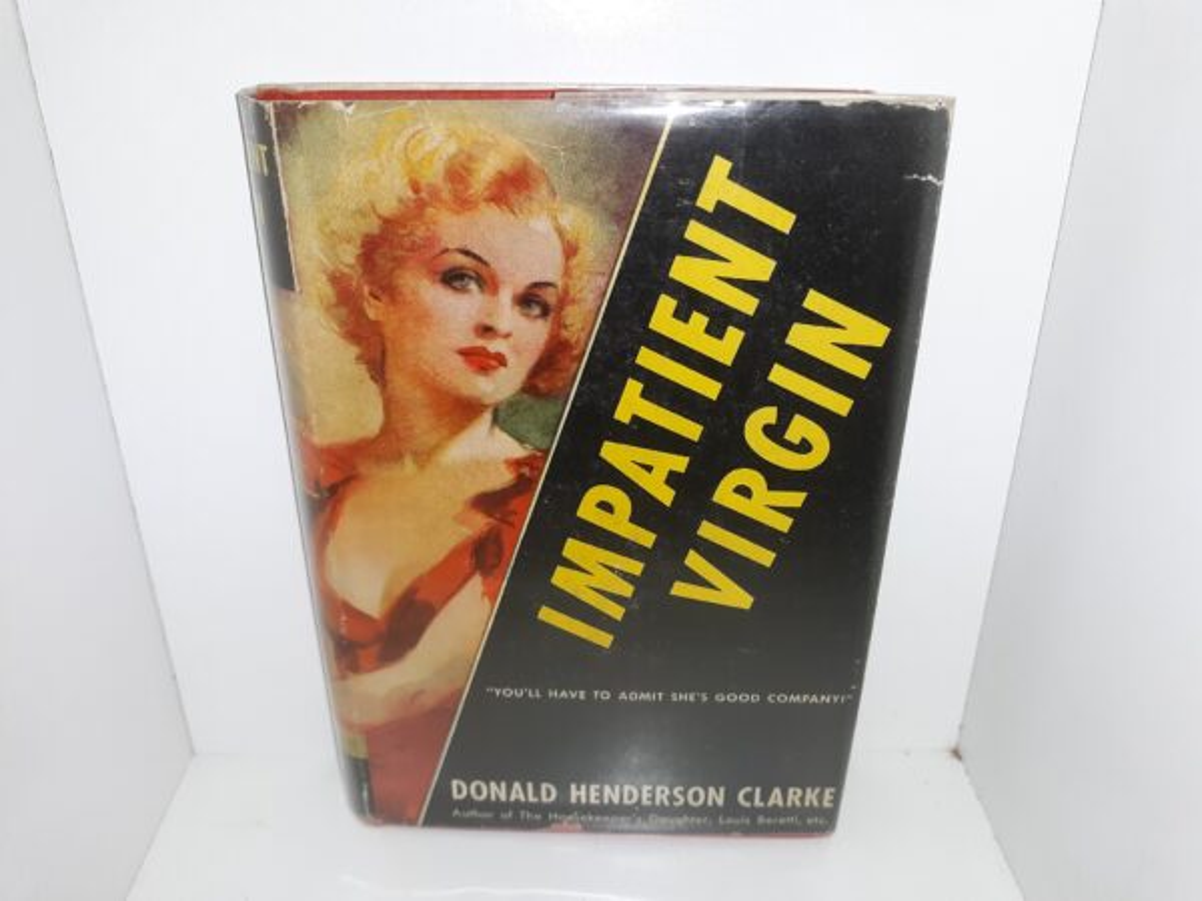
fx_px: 972
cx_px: 601
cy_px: 450
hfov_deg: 63.4
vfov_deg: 49.7
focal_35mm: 28
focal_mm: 3.7
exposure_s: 1/126
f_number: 1.7
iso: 40
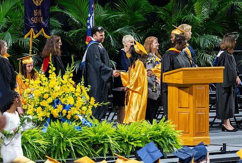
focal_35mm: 341
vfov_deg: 4.1
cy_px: 104
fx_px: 2300
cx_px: 134
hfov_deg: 6.0
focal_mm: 190
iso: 2000
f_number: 4
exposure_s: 1/200
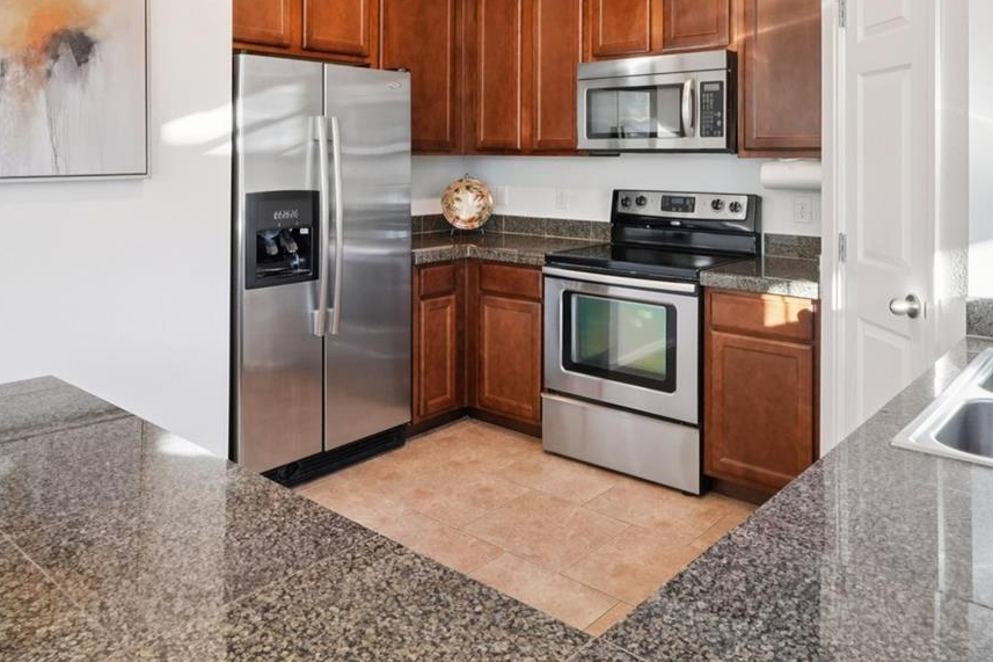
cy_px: 161
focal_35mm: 28
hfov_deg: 65.5
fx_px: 772
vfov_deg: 44.7
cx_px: 477
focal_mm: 10
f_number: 8
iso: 800
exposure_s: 1/25
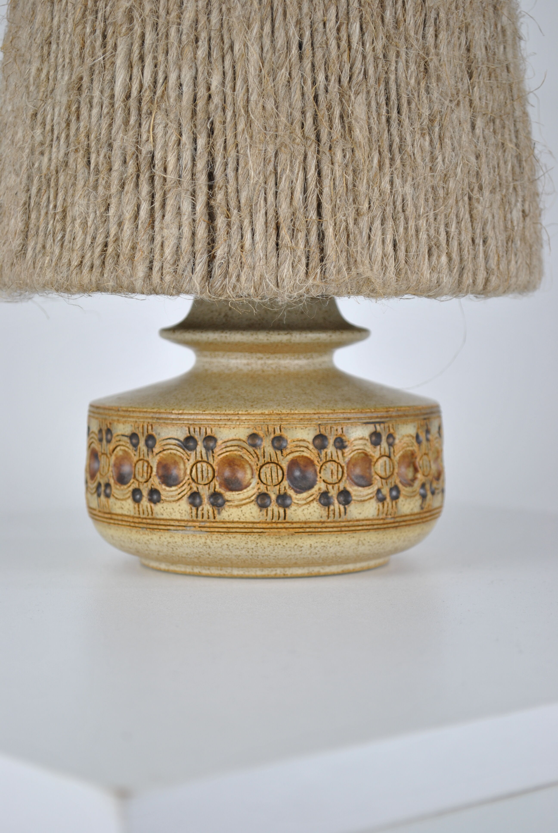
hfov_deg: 16.6
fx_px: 1913
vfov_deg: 24.6
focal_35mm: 82
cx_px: 279
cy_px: 416
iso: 200
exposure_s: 1/40
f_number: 5.6
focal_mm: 55
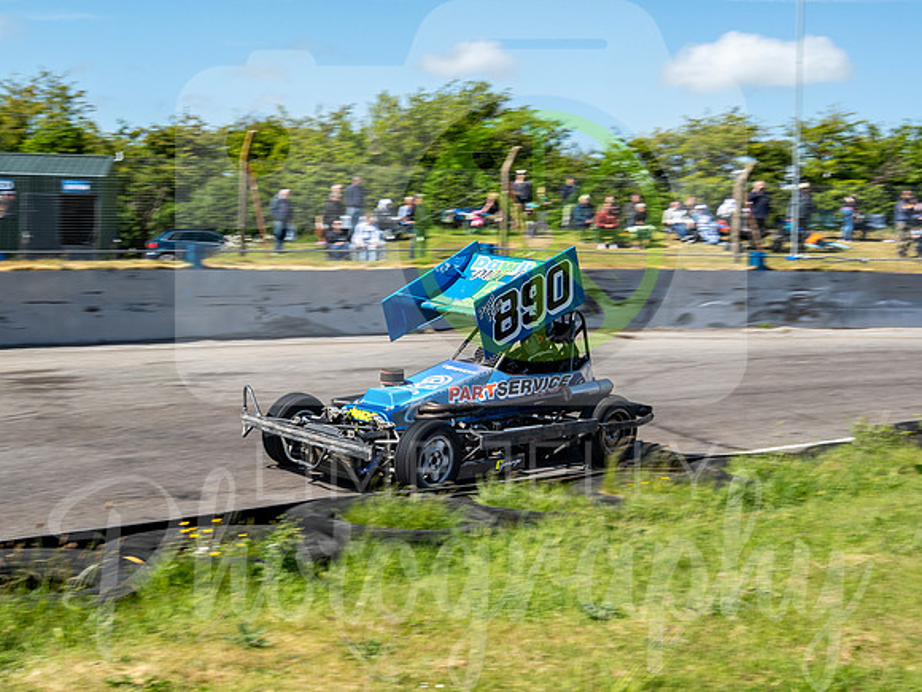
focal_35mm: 60
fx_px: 1609
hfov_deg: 32.0
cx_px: 464
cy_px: 280
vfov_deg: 24.2
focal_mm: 22
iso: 100
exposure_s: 1/250
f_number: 5
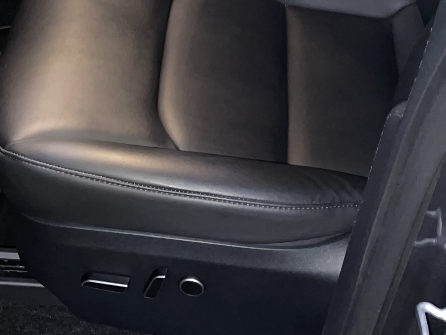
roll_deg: +9.3
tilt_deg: -30.7
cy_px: -124
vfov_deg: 17.5
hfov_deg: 24.8
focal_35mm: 78
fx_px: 1005
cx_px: 121
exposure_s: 1/4
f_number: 1.6
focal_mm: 5.1
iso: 250
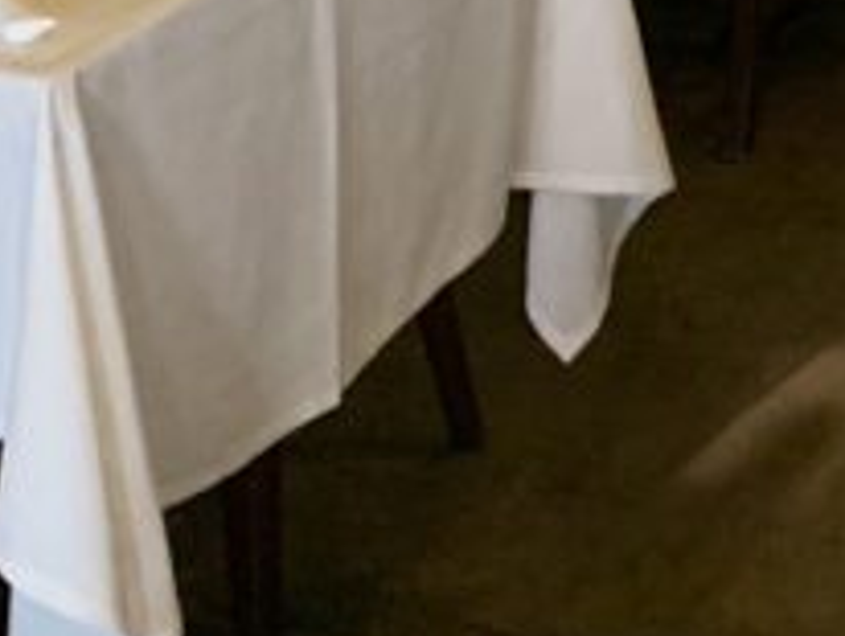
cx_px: 1017
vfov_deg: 10.4
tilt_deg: -7.0
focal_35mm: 129
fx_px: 3153
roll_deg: +0.3
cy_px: -722
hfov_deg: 14.8
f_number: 1.8
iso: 640
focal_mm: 4.25
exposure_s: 1/30
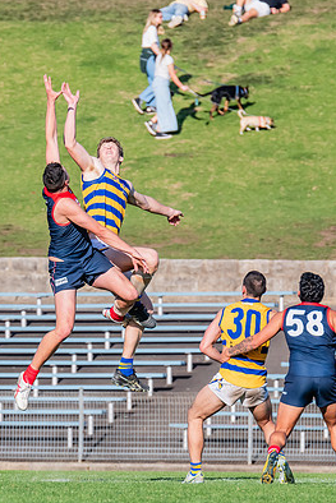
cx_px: 66
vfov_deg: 2.6
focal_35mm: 798
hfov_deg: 1.7
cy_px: 292
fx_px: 11161
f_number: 9
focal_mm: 420
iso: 800
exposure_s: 1/1600
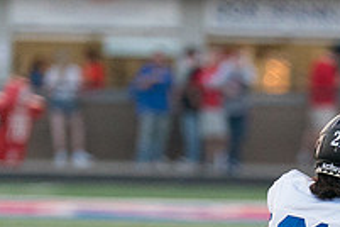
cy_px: 324
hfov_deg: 1.8
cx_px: 359
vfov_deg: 1.2
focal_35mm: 1131
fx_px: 10681
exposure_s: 1/2000
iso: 1600
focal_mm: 200
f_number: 2.8
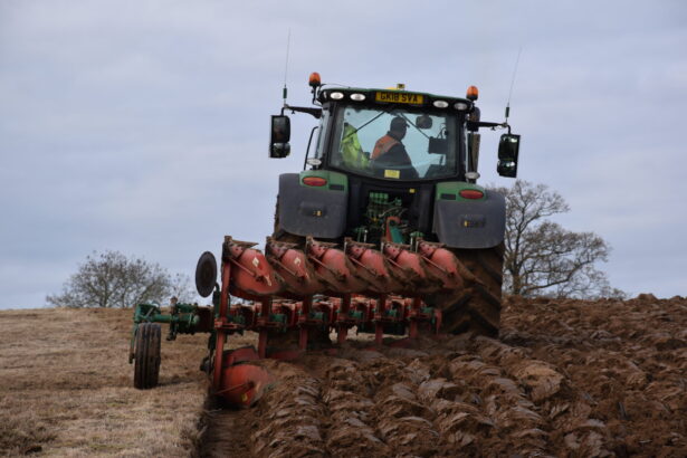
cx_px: 344
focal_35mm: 168
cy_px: 229
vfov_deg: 8.2
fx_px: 3206
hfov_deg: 12.2
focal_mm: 112
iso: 360
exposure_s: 1/250
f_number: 8
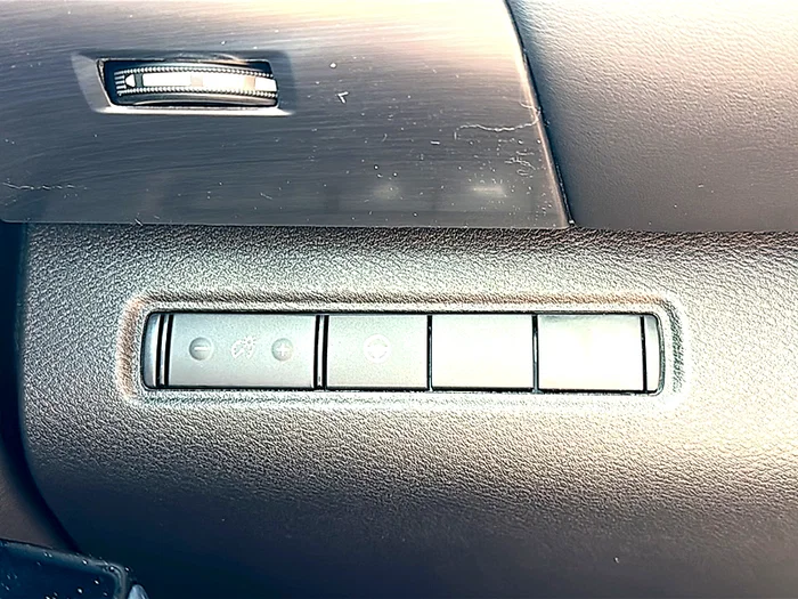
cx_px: 399
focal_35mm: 37
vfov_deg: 38.7
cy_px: 300
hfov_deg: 50.1
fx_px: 853
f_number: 1.78
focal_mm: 6.86
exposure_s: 1/60
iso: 160
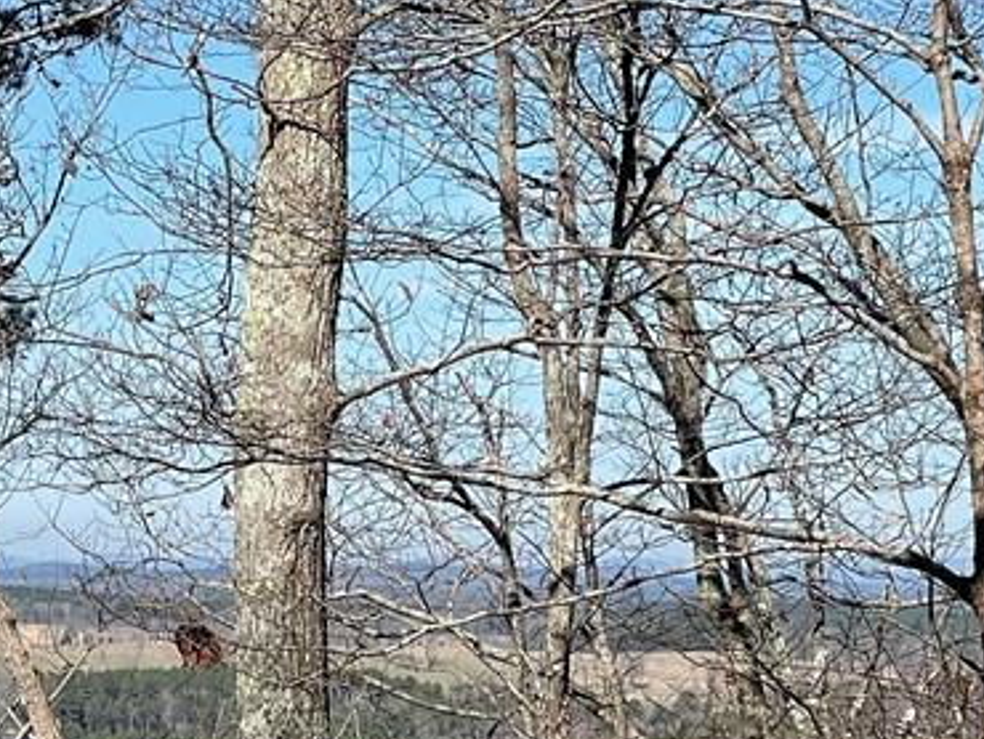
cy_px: 694
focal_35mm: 177
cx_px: -144
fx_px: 5035
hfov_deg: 11.0
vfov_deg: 8.4
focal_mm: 7.5
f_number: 2.2
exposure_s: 1/1220
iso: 20
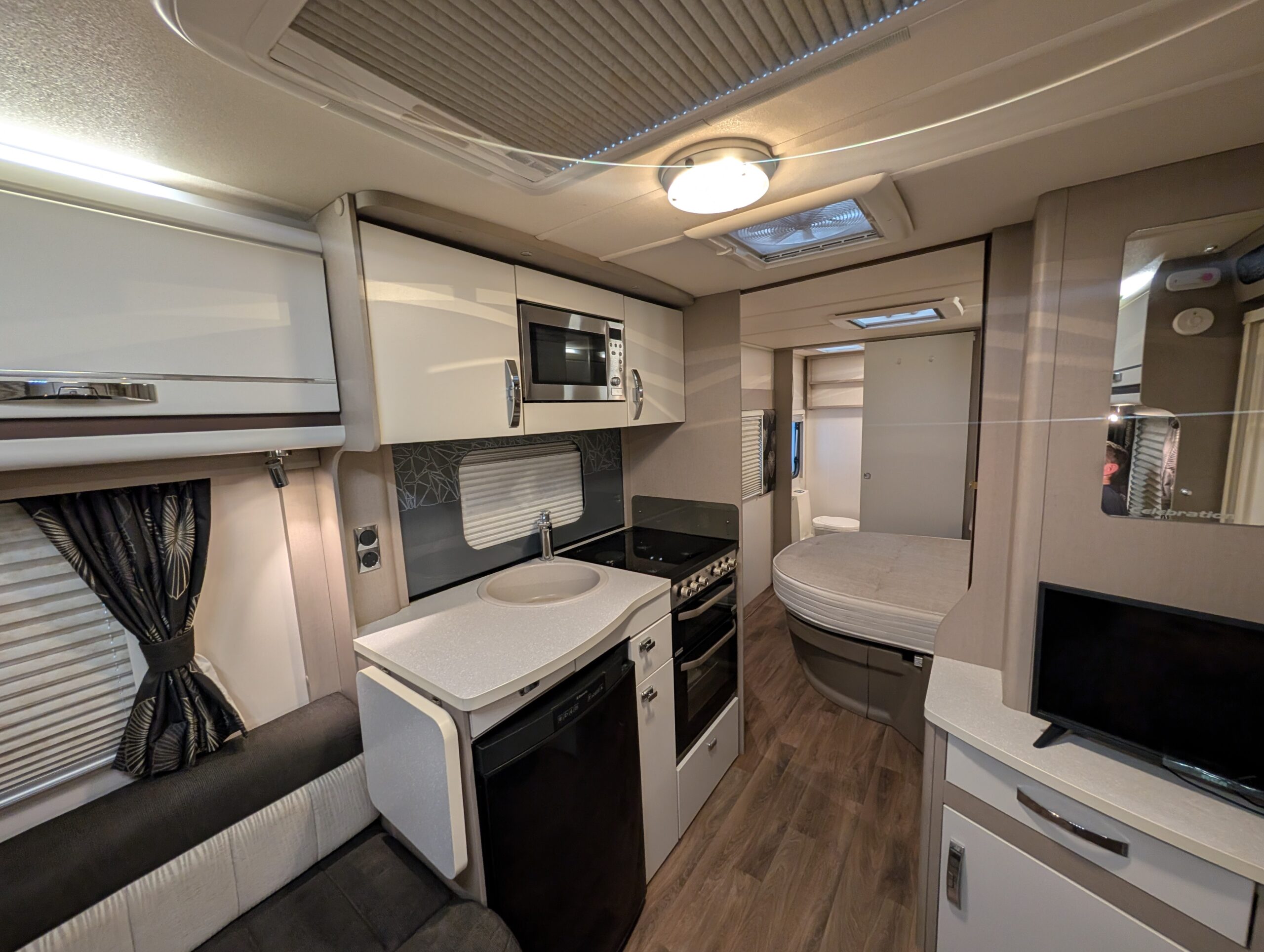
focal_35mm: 12
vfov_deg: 94.6
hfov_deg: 110.5
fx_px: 439
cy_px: 476
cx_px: 632
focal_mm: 2.02
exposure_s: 1/33.3
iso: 133
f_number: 1.7
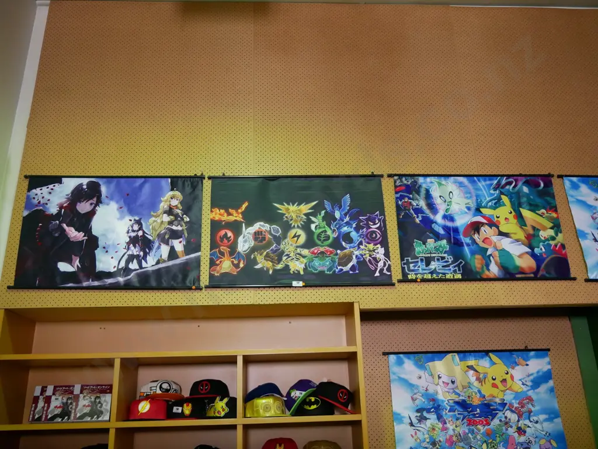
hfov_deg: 60.0
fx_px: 518
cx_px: 299
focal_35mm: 30
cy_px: 224
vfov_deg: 46.8
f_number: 3.7
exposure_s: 1/60
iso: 800
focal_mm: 15
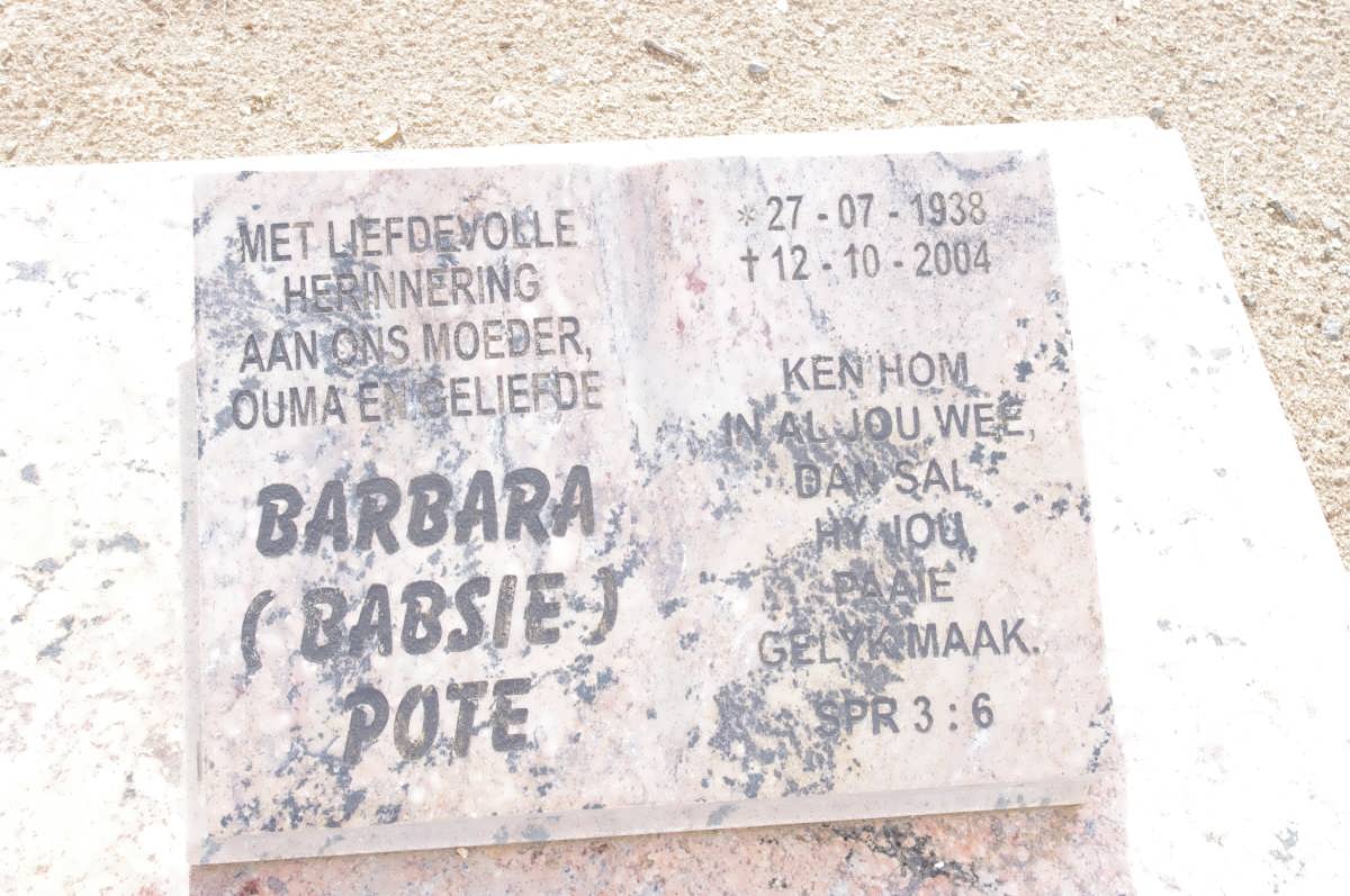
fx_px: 1948
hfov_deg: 38.2
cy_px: 448
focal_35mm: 52
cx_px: 675
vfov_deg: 25.9
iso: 800
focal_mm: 35
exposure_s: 1/125
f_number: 11
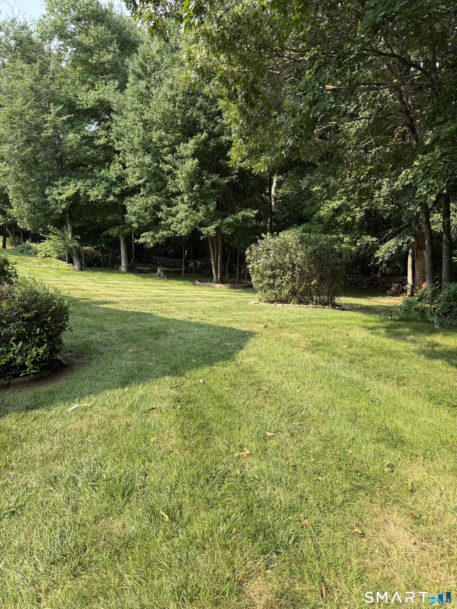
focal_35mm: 24
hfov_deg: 56.8
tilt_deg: -11.0
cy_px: 304
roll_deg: -2.2
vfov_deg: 71.6
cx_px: 228
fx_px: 422
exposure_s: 1/1018
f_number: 1.78
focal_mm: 6.76
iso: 80
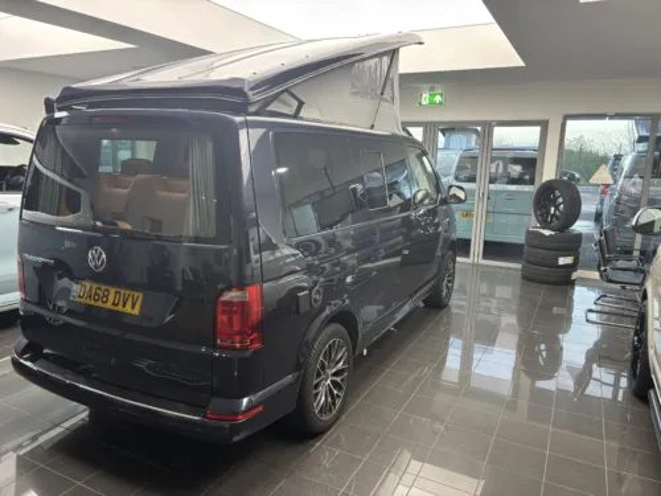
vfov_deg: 53.1
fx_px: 496
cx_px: 330
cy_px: 248
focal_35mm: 26
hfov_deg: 67.3
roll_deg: -1.3
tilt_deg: -11.3
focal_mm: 5.96
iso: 125
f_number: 1.6
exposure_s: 1/50
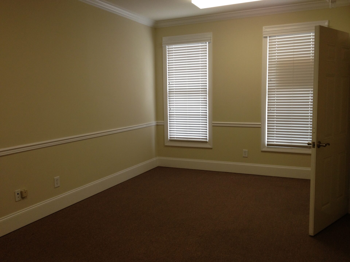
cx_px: 175
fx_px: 354
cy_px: 131
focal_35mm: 35
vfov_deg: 40.7
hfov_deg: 52.6
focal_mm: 4.28
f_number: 2.4
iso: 80
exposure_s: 1/20
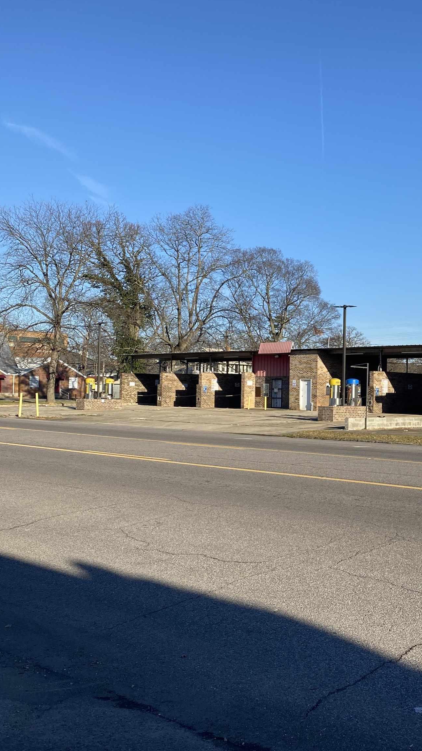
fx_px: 756
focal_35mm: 38
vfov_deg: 52.8
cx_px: 397
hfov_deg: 29.6
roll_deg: -1.4
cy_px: 374
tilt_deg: -0.2
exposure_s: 1/2358
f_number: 1.8
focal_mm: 4.25
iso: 32
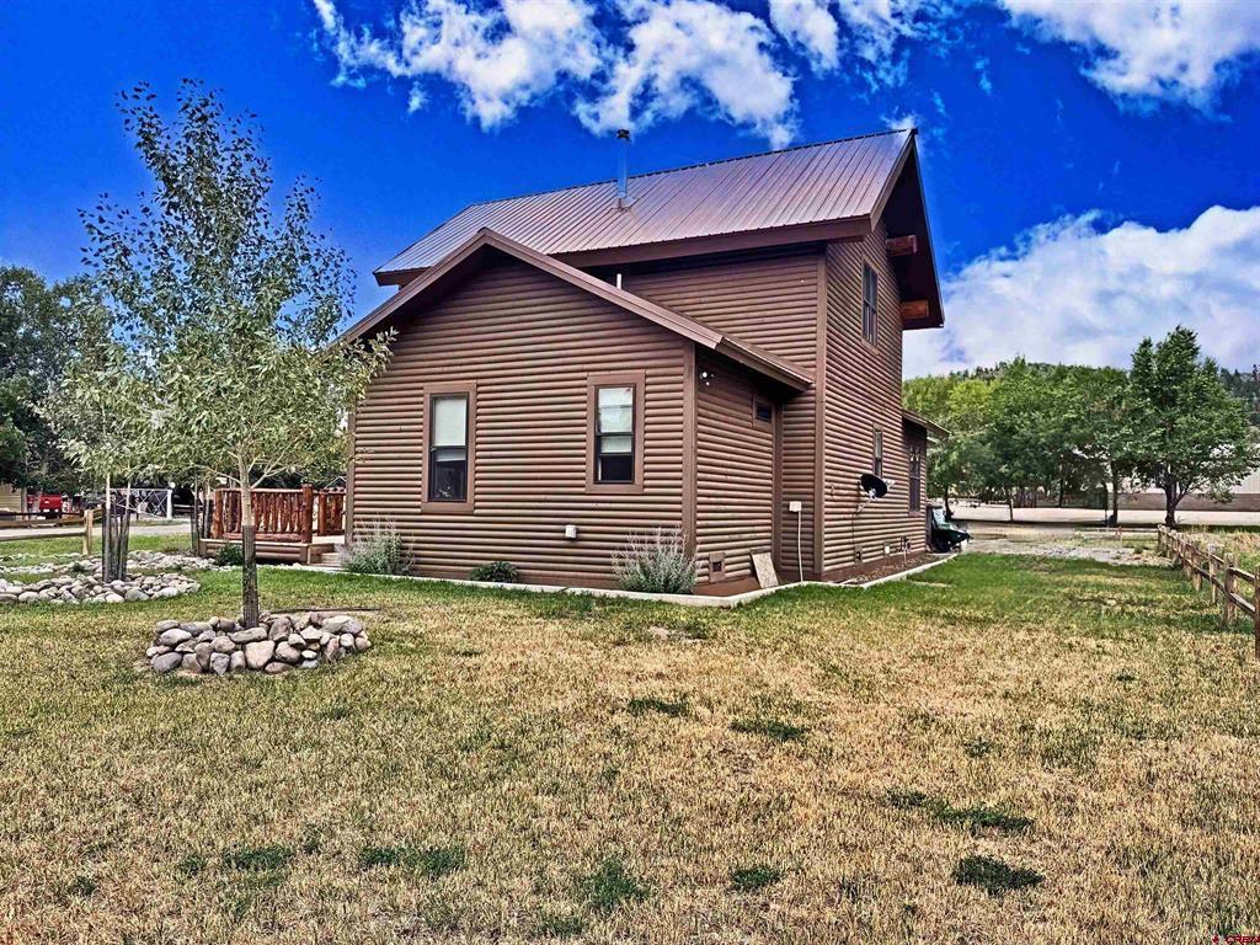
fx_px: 874
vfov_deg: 56.8
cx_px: 630
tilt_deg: +2.0
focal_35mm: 24
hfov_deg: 71.6
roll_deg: -1.1
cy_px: 472
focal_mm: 6.76
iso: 100
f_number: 1.78
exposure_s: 1/3279
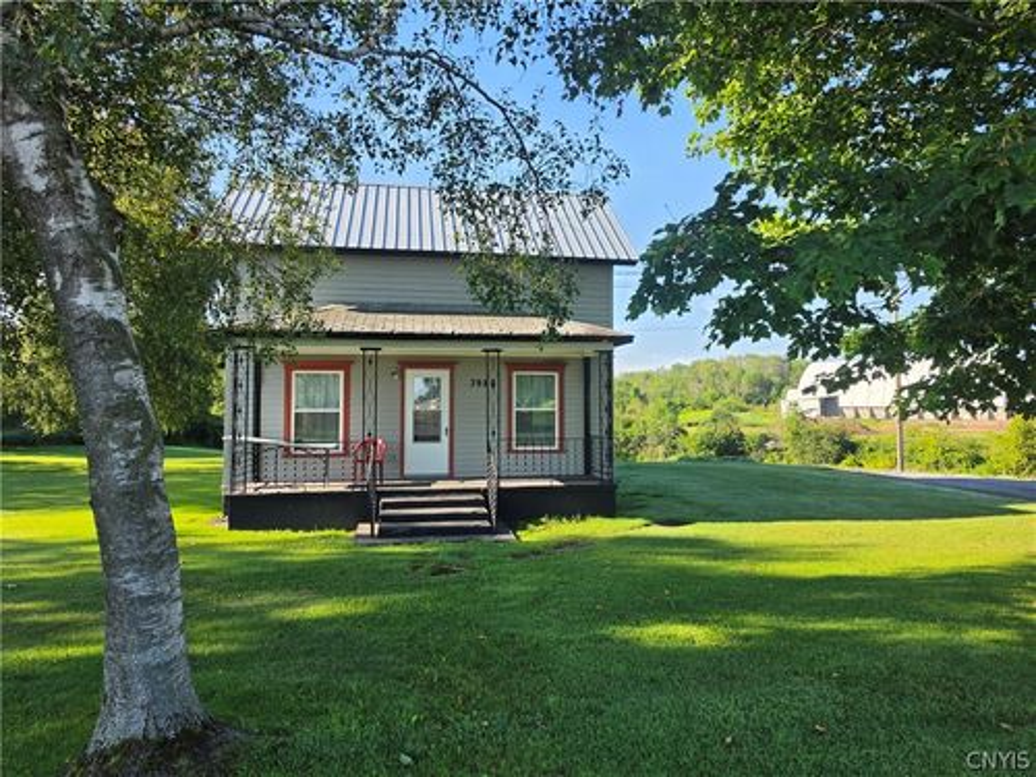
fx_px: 688
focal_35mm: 23
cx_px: 518
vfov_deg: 58.9
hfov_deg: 73.9
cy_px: 388
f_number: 1.4
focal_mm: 6.5
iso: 64
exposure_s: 1/2565
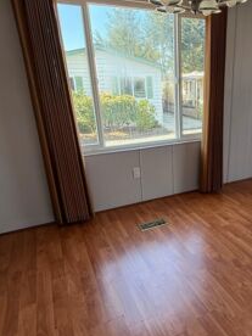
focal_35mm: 27
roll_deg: -0.3
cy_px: 187
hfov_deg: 49.6
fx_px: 262
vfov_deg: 65.1
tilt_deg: -21.8
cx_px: 184
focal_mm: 2.22
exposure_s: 1/99
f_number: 2.2
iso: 64
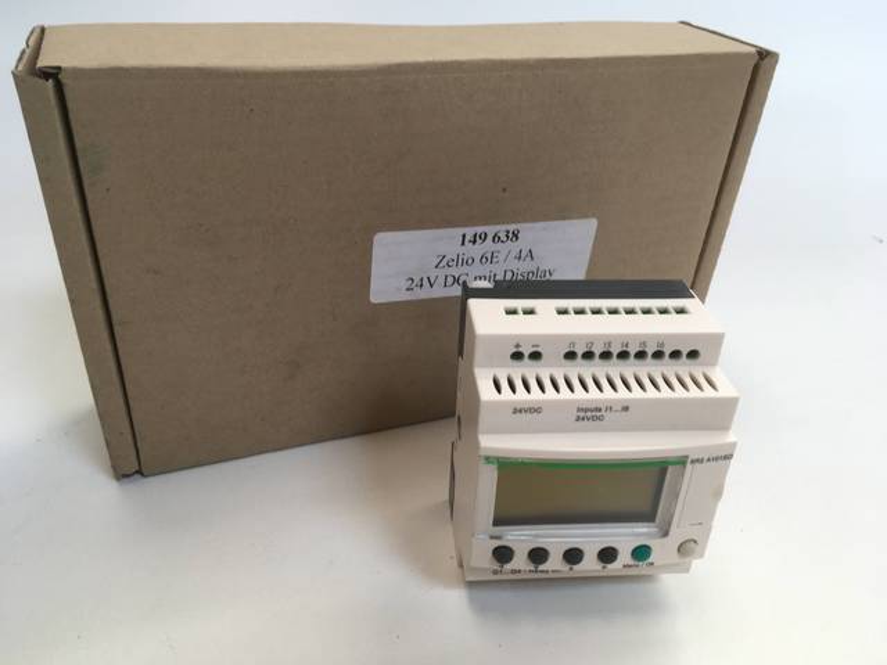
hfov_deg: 61.7
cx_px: 444
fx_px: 743
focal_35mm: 29
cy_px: 332
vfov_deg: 48.2
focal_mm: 4.15
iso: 32
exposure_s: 1/50
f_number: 2.2
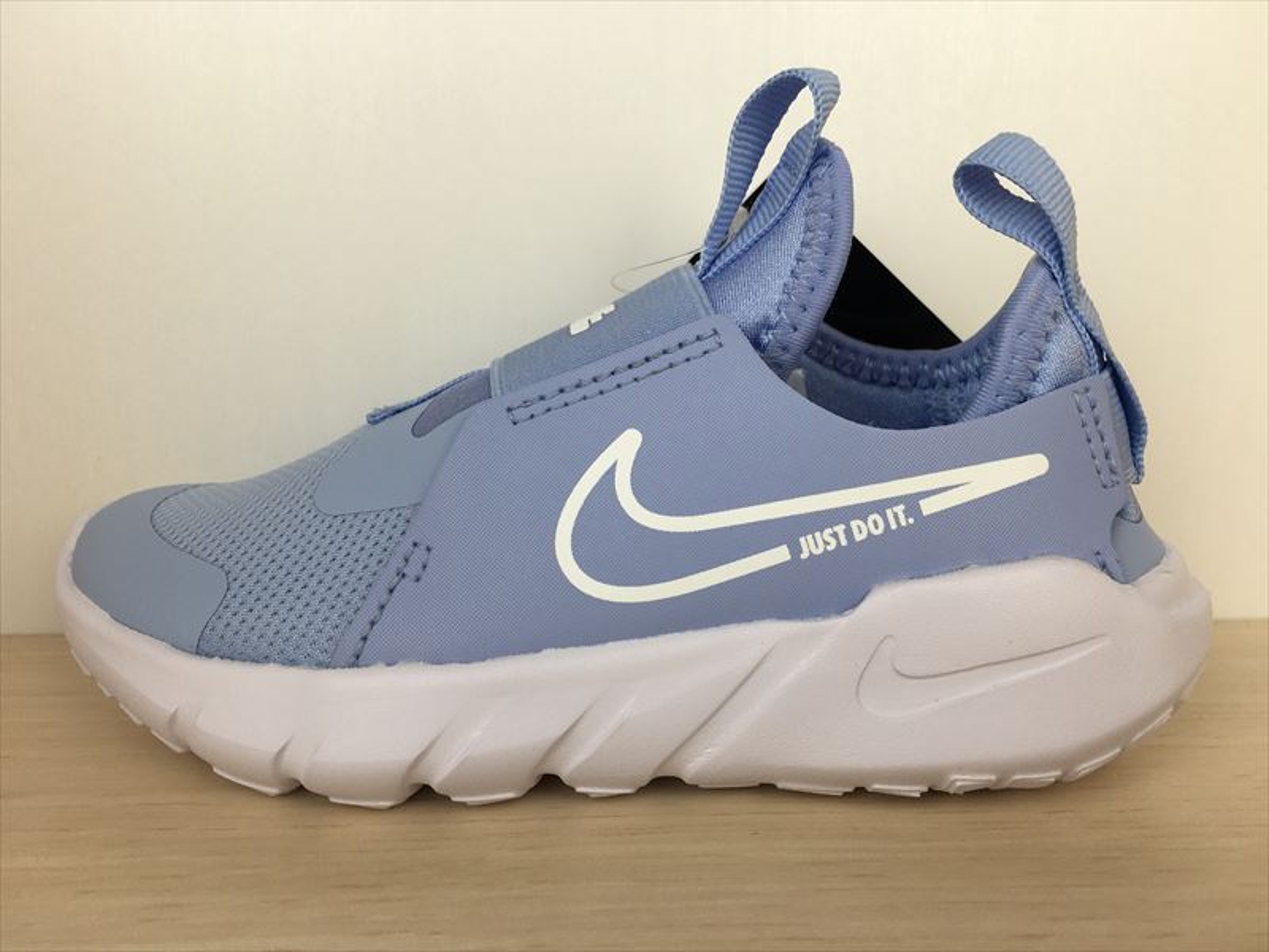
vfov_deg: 48.2
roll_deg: +0.4
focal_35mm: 29
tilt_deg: -10.5
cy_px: 476
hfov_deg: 61.7
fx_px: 1063
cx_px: 634
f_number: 2.2
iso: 25
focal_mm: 4.15
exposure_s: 1/120
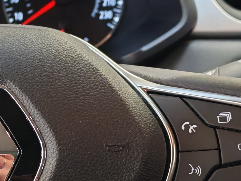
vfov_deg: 13.4
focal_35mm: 110
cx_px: -25
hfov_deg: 17.3
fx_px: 766
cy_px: 154
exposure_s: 1/100
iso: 1250
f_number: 1.9
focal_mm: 6.12
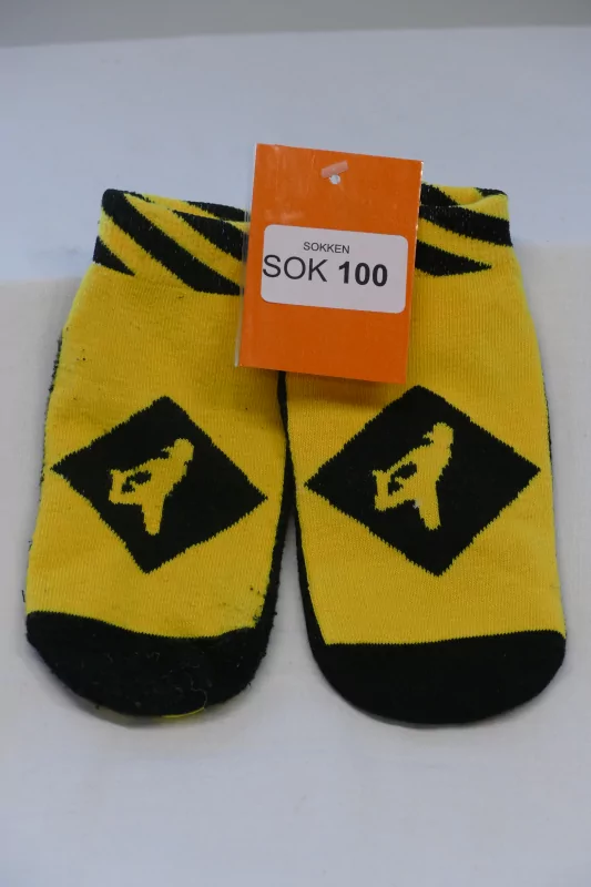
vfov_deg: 12.5
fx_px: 4040
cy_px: 444
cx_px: 296
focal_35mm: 164
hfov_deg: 8.4
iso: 500
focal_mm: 59.97
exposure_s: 1/100
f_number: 3.9
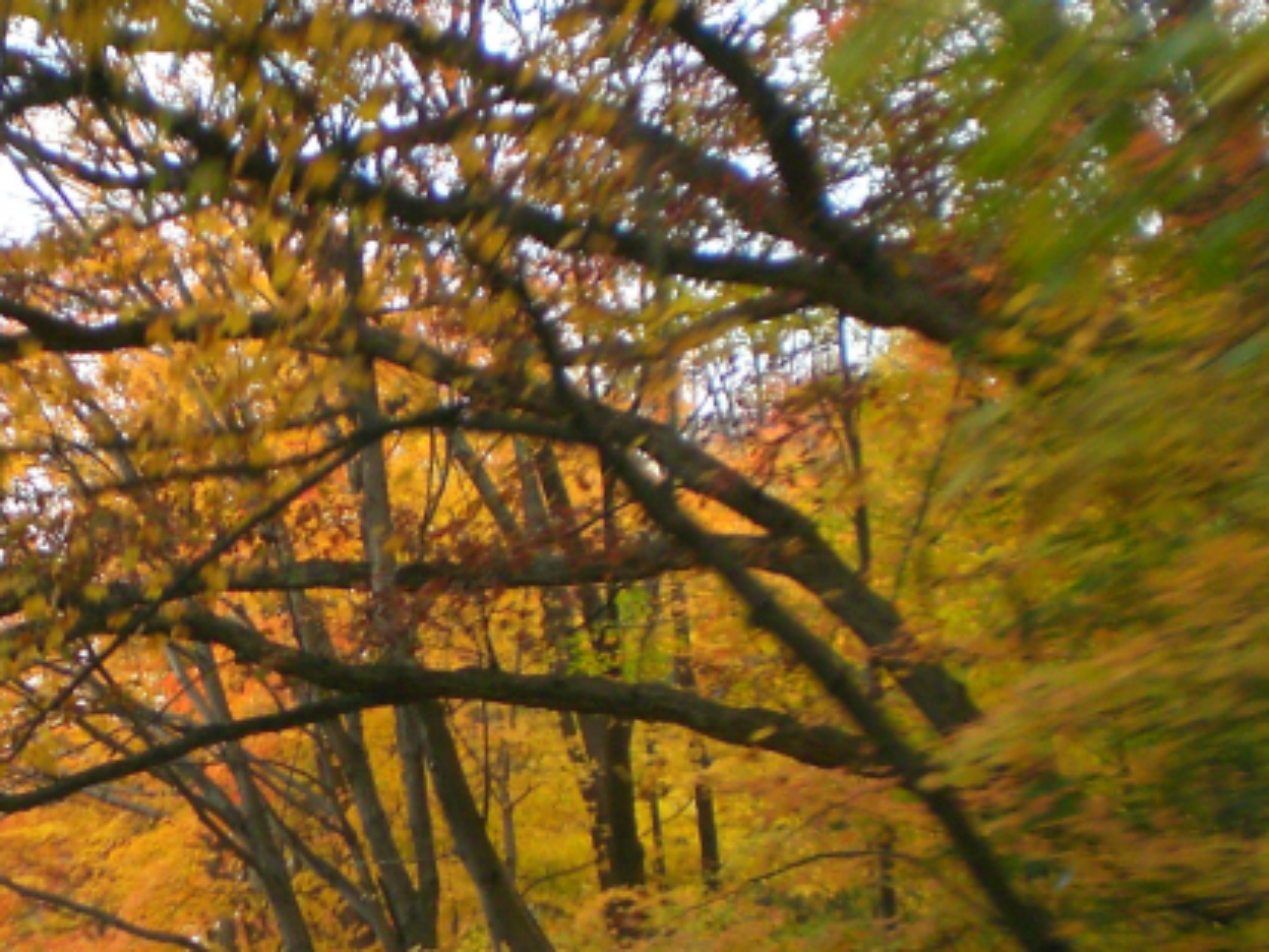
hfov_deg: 26.3
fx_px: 2676
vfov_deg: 19.8
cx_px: 308
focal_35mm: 73
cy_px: 842
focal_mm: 6.3
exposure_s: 1/80
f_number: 3.1
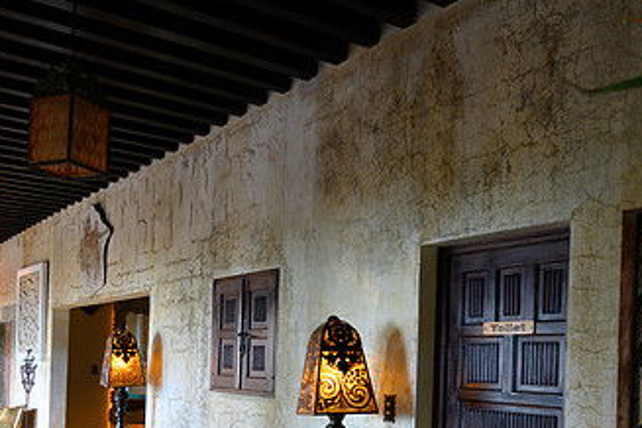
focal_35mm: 39
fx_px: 695
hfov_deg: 49.5
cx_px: 293
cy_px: 358
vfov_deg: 33.0
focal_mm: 22
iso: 800
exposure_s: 1/50
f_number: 4
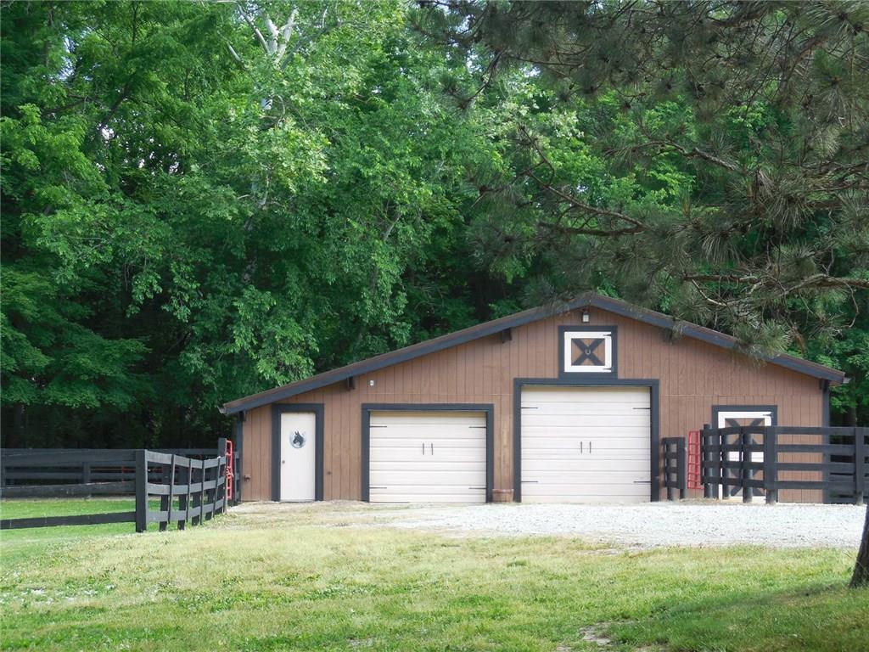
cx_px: 434
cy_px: 326
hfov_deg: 24.1
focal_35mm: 81
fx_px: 2033
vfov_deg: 18.2
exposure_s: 1/80
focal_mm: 14.5
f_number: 4.6
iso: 125
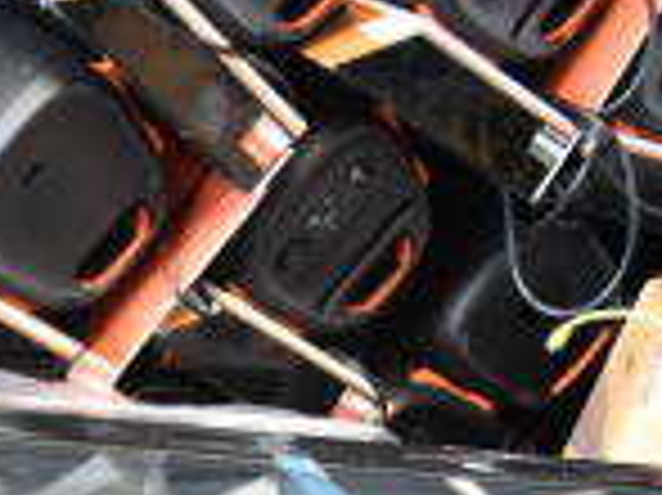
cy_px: 893
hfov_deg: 16.9
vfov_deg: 12.5
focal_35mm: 108
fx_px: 2064
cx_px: -248
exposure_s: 1/40
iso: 1600
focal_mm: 18
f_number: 3.5
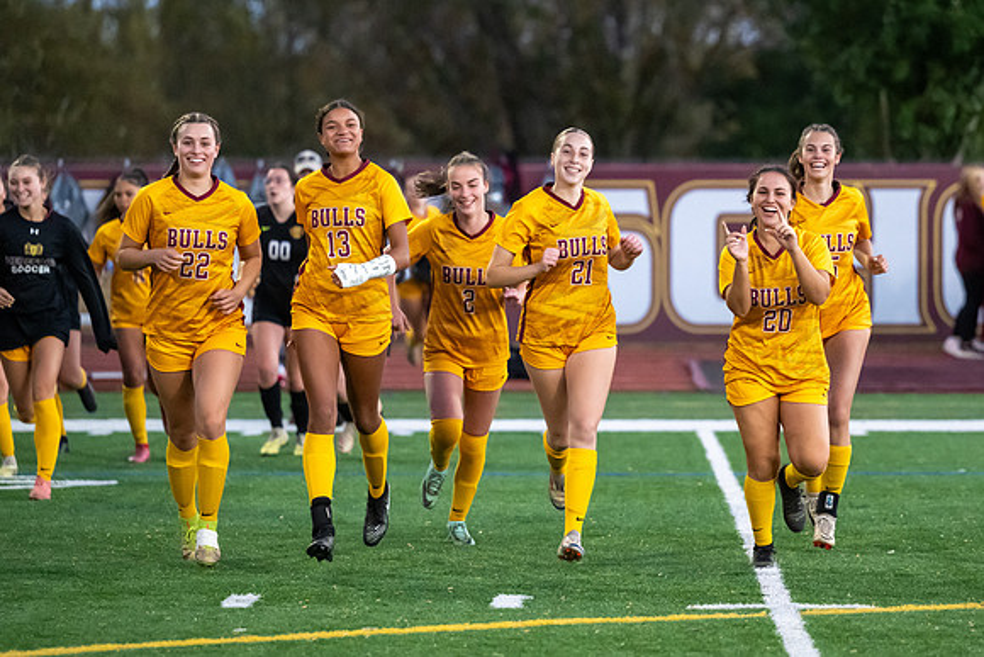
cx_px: 618
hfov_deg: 9.9
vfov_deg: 6.6
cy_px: 263
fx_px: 5672
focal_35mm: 207
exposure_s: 1/1000
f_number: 2.8
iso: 7200
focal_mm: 140
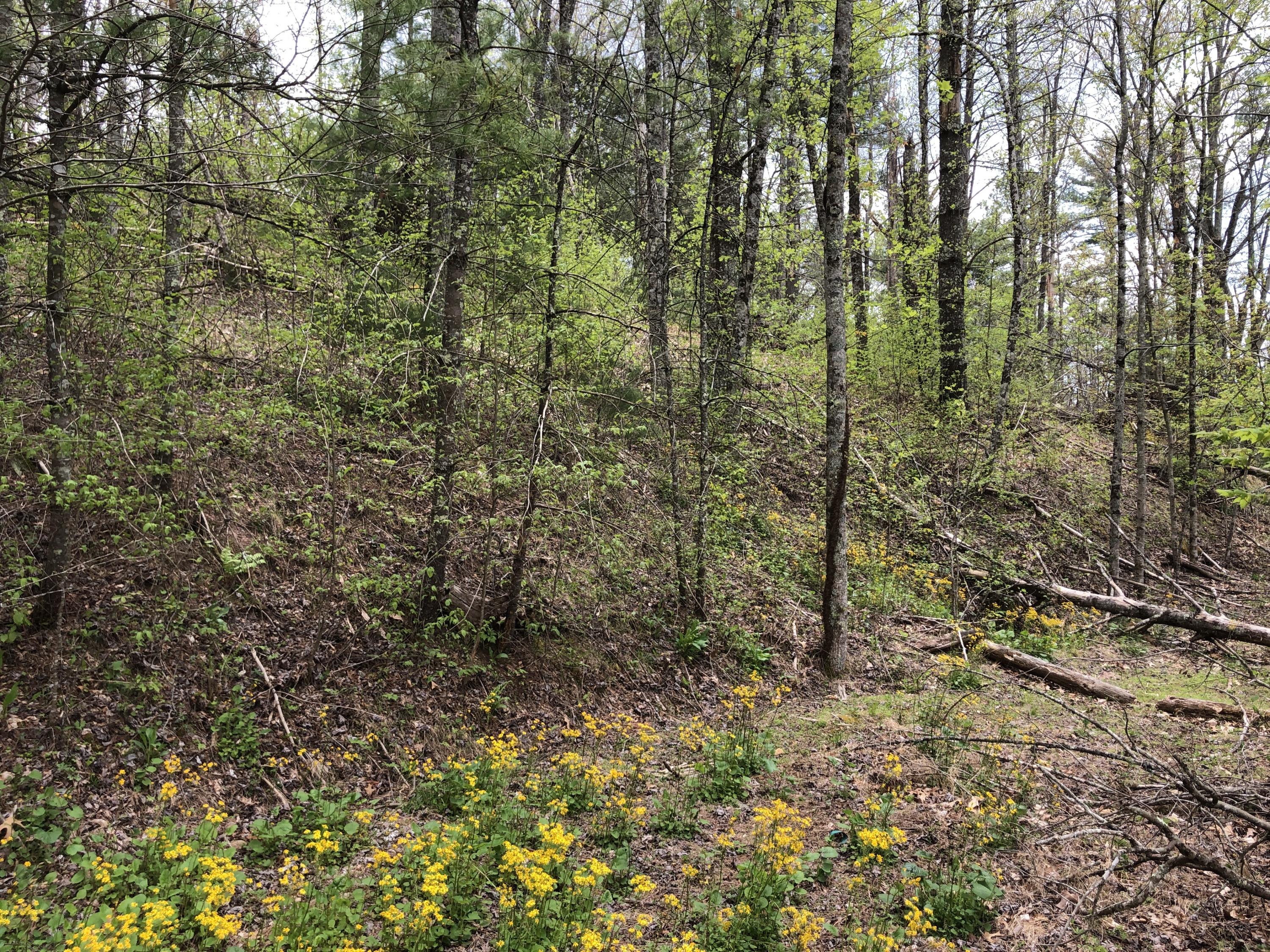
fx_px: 1027
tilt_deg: +1.7
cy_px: 476
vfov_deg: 49.7
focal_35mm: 28
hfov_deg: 63.4
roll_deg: +1.4
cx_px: 635
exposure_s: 1/254
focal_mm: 3.99
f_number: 1.8
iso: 20
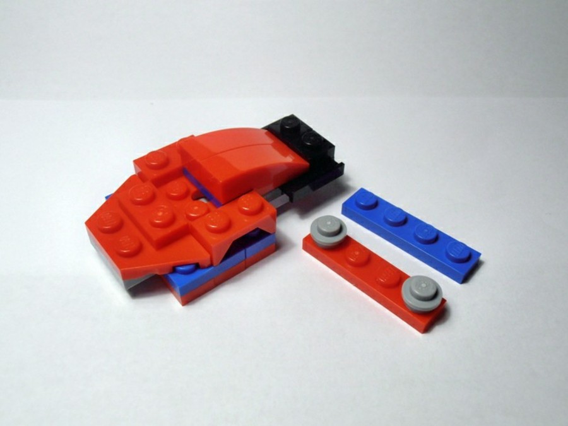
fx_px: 607
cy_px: 213
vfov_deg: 38.7
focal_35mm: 37
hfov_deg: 50.1
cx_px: 284
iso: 80
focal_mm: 6.61
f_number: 3.9
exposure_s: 1/60
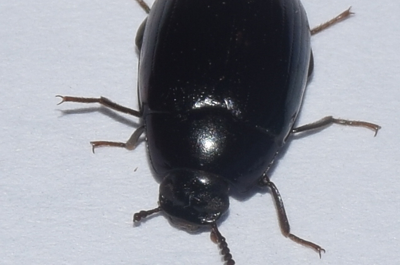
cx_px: 200
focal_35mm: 210
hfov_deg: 9.8
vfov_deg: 6.5
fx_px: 2329
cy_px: 132
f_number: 13
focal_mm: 140
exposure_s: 1/160
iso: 100
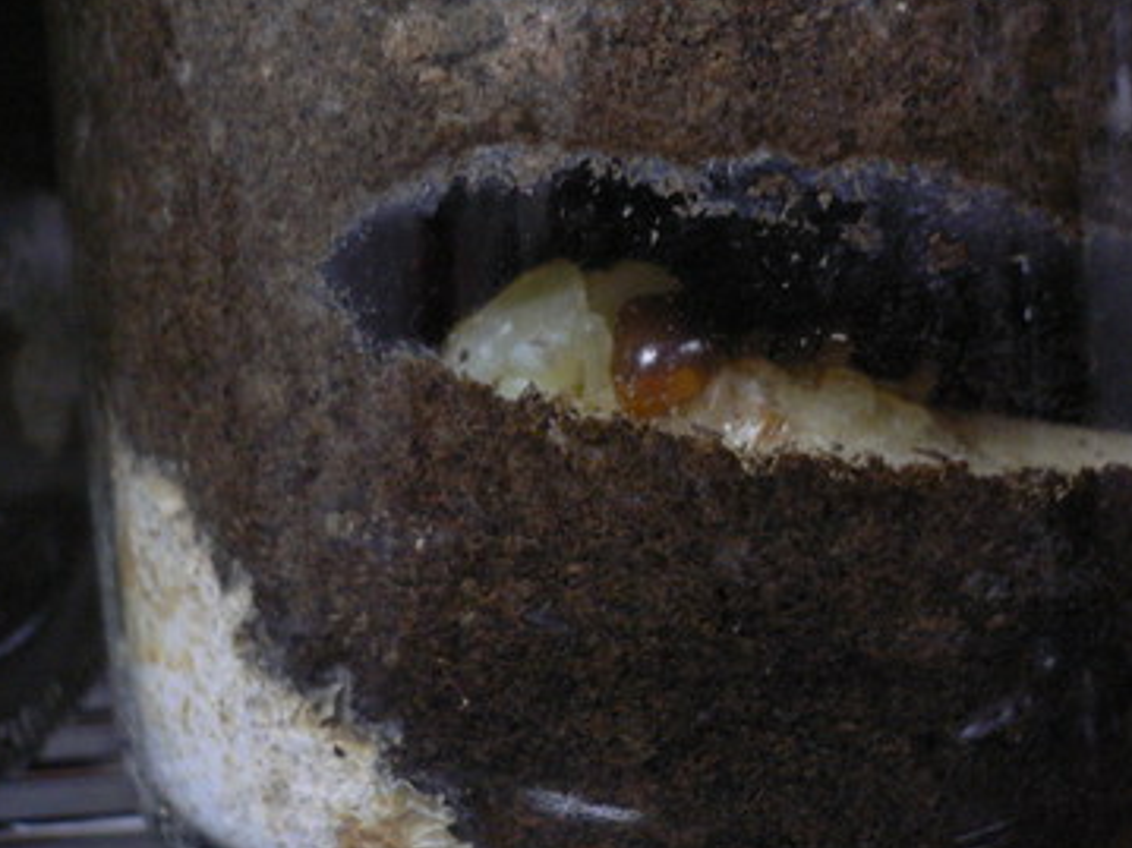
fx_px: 1340
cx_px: 621
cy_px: 377
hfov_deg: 45.7
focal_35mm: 41
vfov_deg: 35.1
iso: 200
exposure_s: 1/8
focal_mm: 5.8
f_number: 2.8
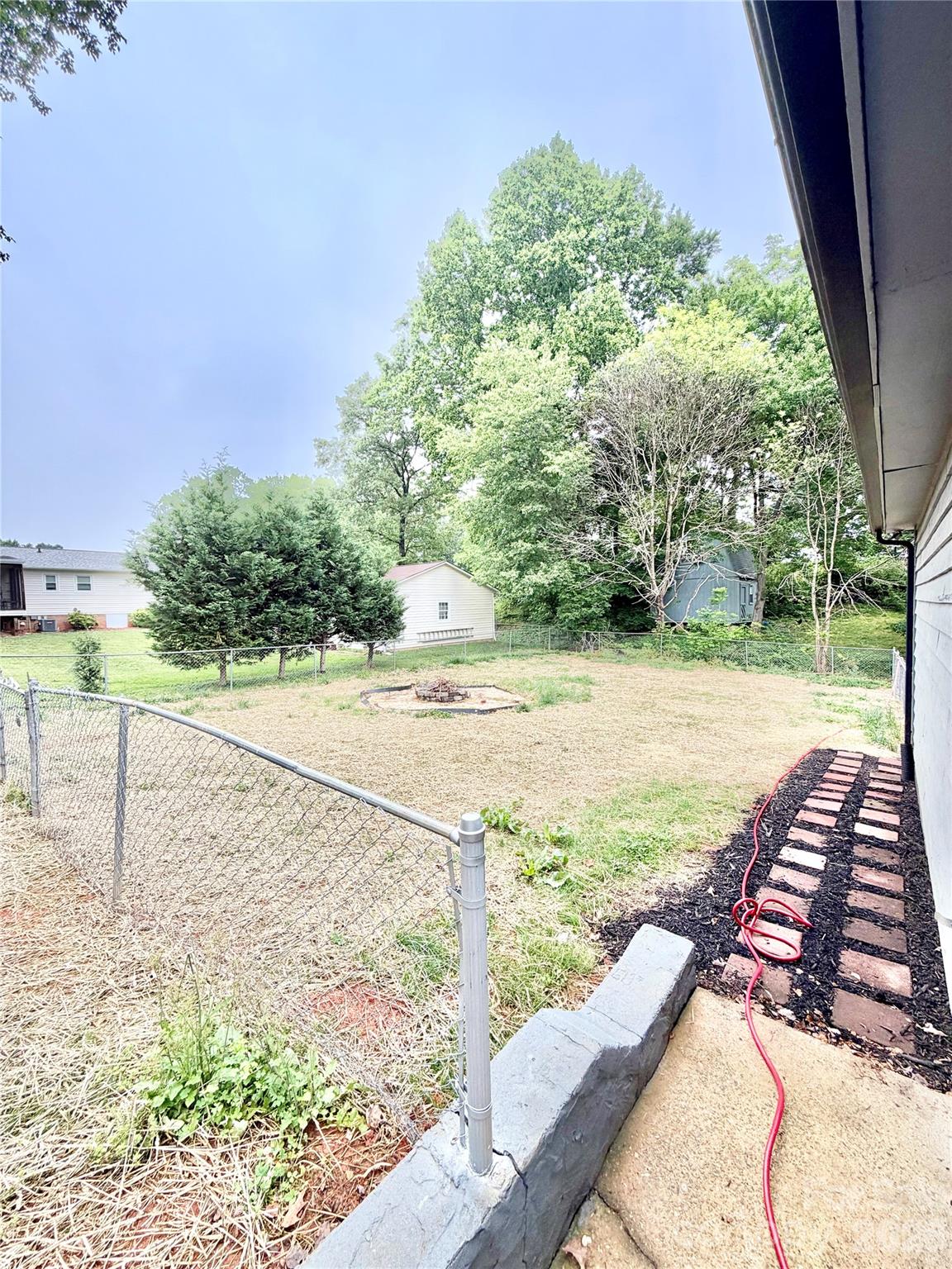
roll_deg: +0.9
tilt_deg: -3.2
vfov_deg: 102.1
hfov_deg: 85.7
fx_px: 513
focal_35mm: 14
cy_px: 634
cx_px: 476
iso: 40
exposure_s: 1/182
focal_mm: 2.22
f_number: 2.2
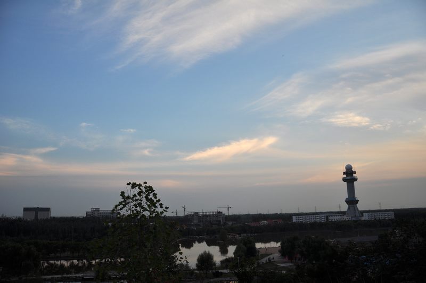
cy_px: 142
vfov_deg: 47.8
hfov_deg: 67.5
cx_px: 213
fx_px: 319
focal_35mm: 27
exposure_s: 1/500
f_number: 3.5
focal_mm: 18
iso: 200
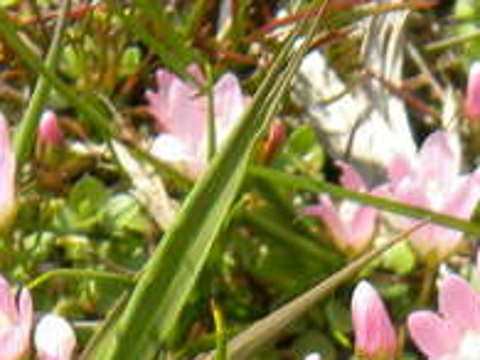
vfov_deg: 3.4
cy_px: 920
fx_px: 5903
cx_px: 460
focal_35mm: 426
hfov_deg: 4.6
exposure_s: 1/319
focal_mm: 15.1
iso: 80
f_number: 4.5
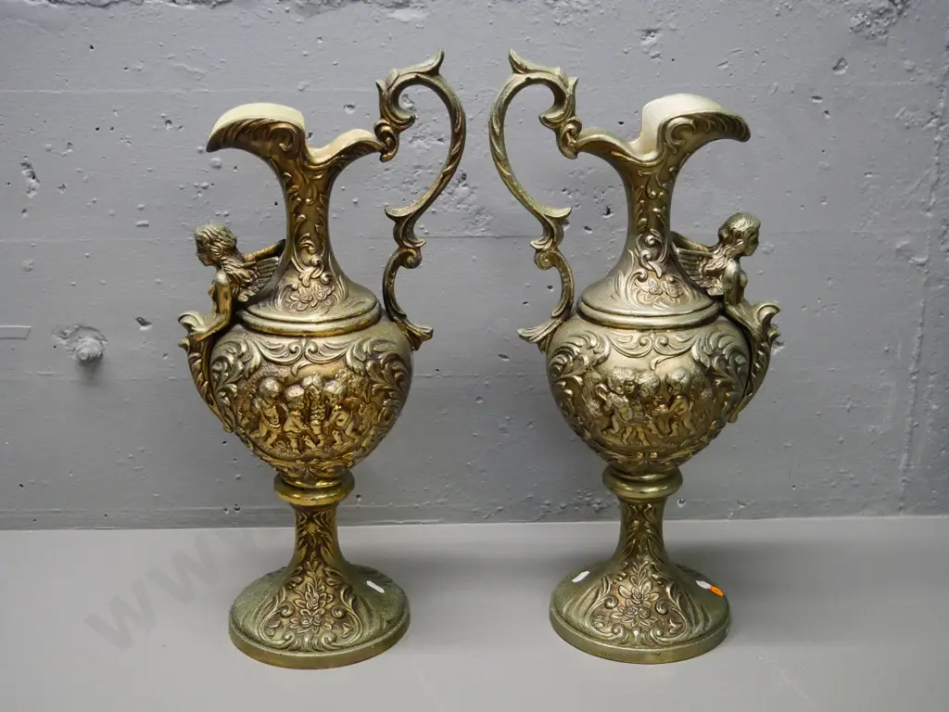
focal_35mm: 46
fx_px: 1261
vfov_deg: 31.5
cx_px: 474
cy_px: 356
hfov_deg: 41.2
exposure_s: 1/250
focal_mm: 23
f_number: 4.3
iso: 3200
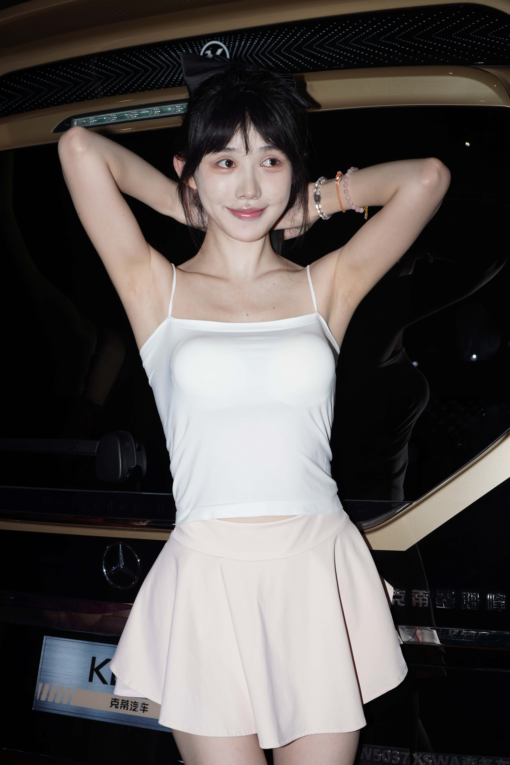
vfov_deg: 28.8
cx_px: 255
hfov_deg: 19.5
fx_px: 1487
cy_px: 382
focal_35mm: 70
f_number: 5
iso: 100
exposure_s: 1/250
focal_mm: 70
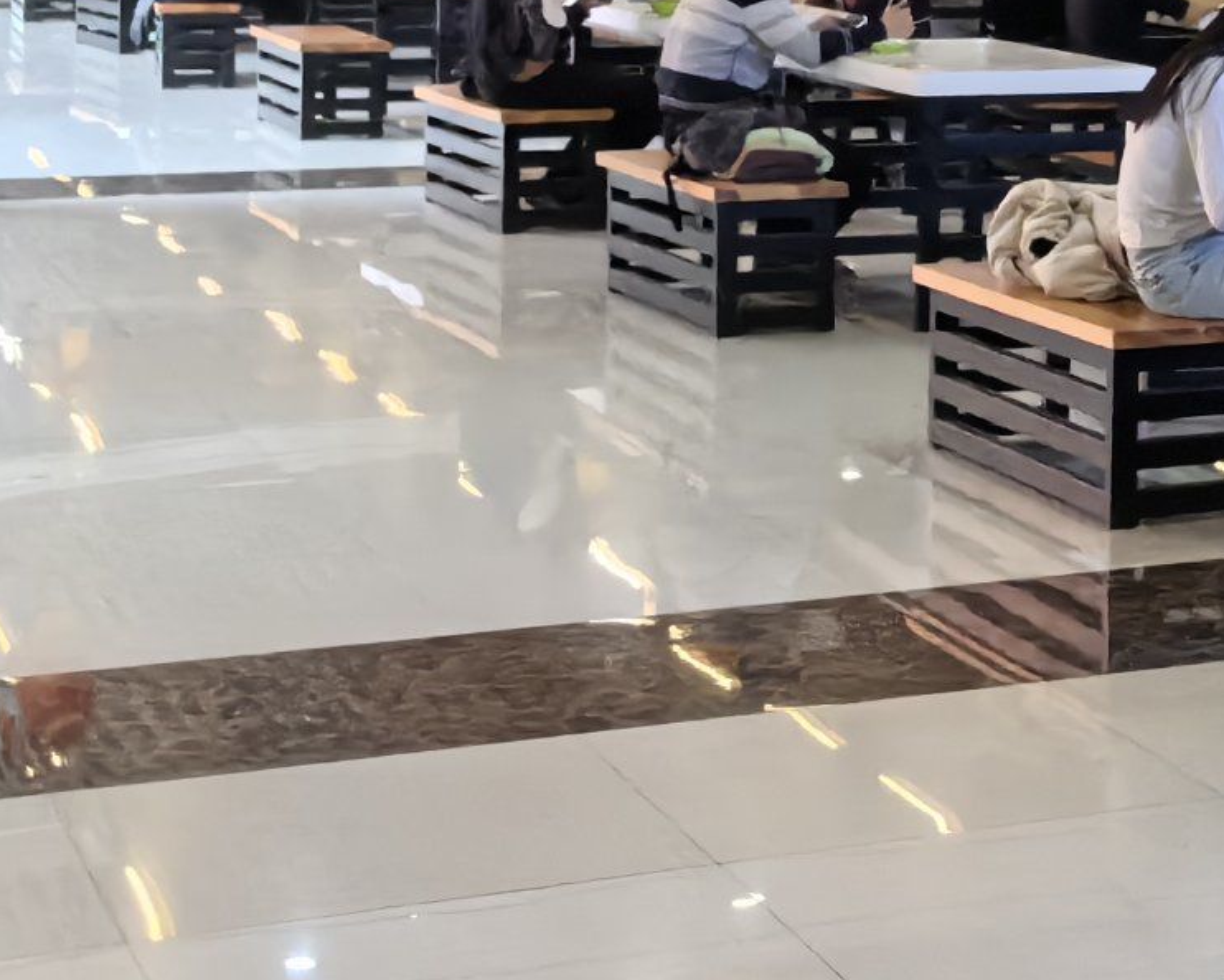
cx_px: 1560
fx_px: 3515
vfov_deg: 15.5
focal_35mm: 97
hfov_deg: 18.5
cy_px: -46
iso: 500
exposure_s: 1/100
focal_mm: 5.75
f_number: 2
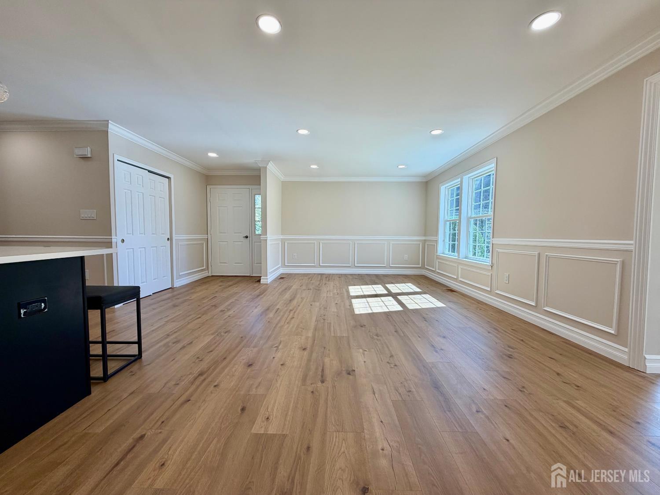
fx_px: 267
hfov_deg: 102.1
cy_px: 248
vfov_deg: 85.7
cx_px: 330
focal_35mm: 14
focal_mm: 2.22
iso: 50
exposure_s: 1/120
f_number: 2.2
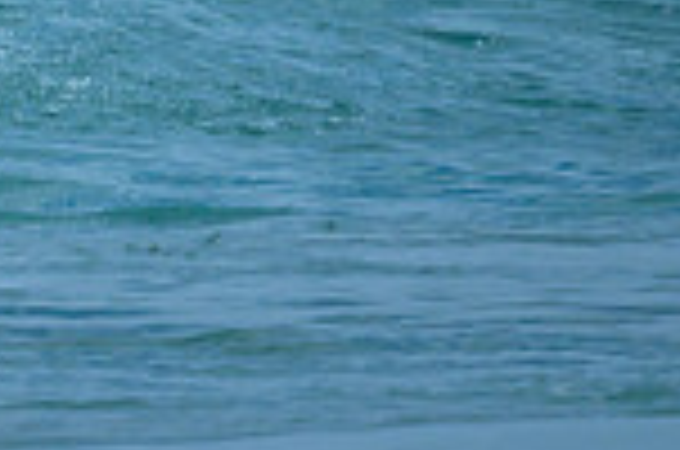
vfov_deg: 0.3
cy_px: -640
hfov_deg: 0.5
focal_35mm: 4132
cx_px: -529
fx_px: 77884
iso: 280
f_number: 6.3
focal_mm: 800
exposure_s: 1/3200
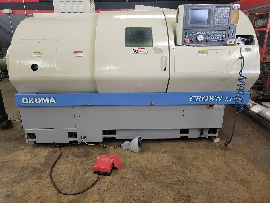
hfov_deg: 67.3
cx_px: 135
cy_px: 102
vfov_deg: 53.1
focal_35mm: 26
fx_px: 203
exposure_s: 1/40
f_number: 1.8
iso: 250
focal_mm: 5.4
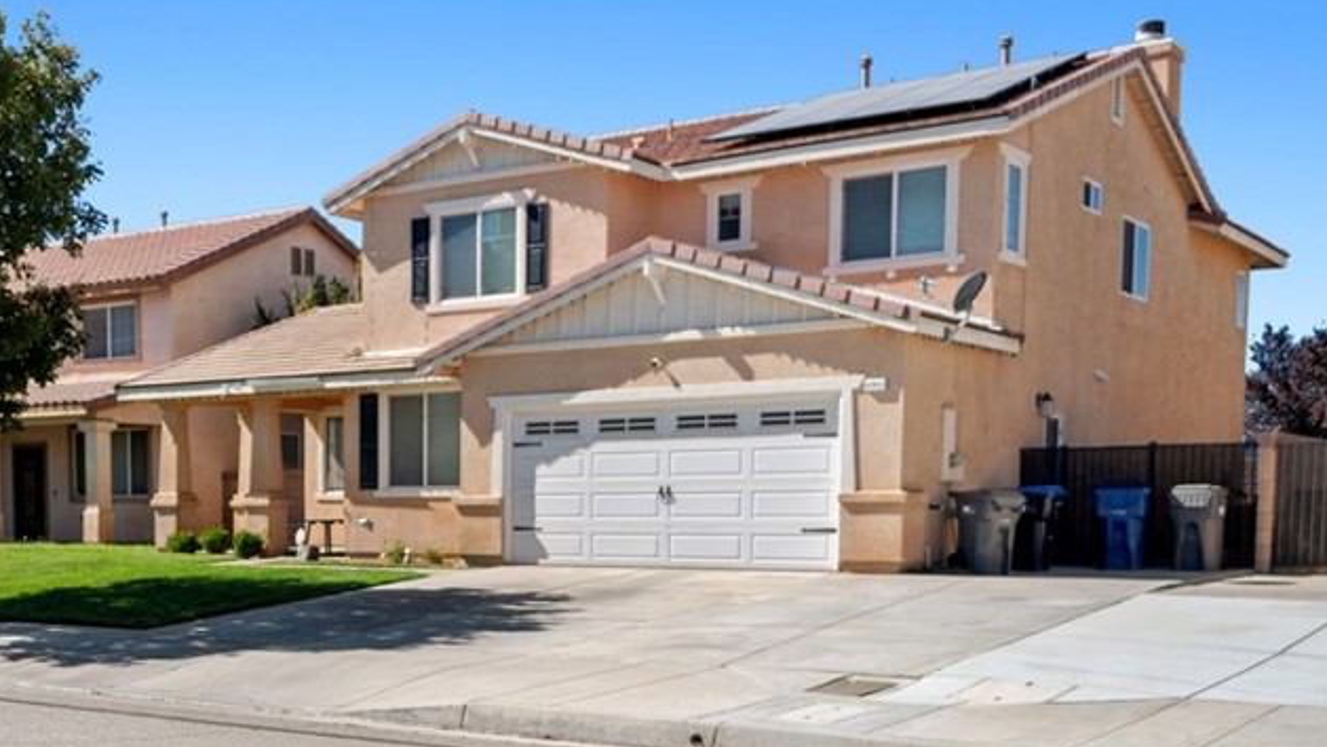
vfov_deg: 25.4
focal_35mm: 46
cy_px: 629
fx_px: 1619
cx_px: 367
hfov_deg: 43.4
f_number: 3.5
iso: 200
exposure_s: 1/3200
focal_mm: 18
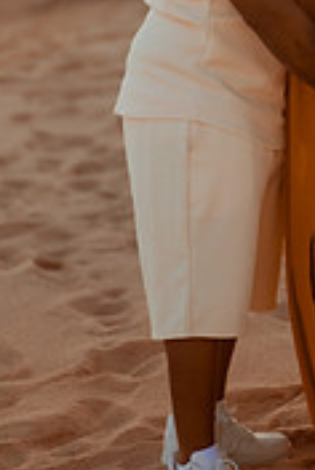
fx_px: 1935
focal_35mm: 148
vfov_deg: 13.7
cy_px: 35
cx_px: 323
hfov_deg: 9.2
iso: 100
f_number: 1.4
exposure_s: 1/4000
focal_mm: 58
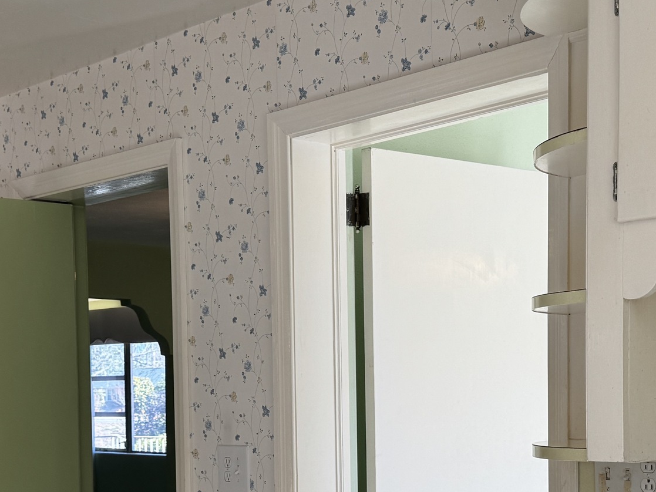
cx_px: 319
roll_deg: +0.9
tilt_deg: -2.8
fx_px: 1251
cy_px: 430
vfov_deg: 21.8
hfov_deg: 29.4
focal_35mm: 66
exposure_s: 1/376
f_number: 1.78
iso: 80
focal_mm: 6.76
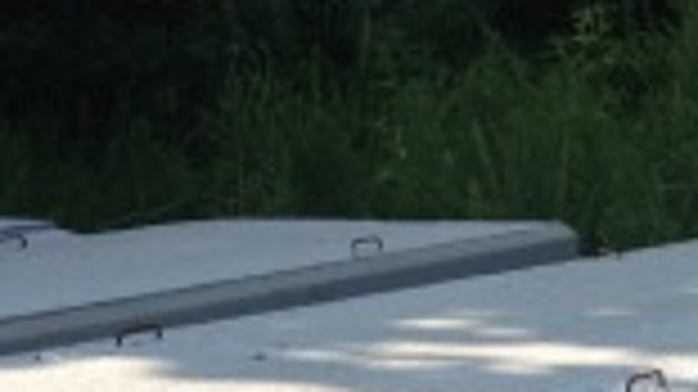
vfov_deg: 7.6
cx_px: 1067
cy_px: 590
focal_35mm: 157
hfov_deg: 12.9
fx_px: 2904
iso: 50
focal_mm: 4.28
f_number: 2.4
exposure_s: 1/951
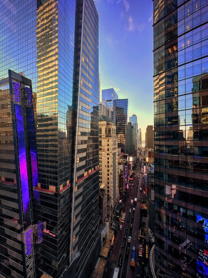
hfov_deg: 85.7
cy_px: 139
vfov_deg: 102.1
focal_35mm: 14
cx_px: 104
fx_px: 112
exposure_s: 1/254
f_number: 2.2
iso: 40
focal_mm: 2.22
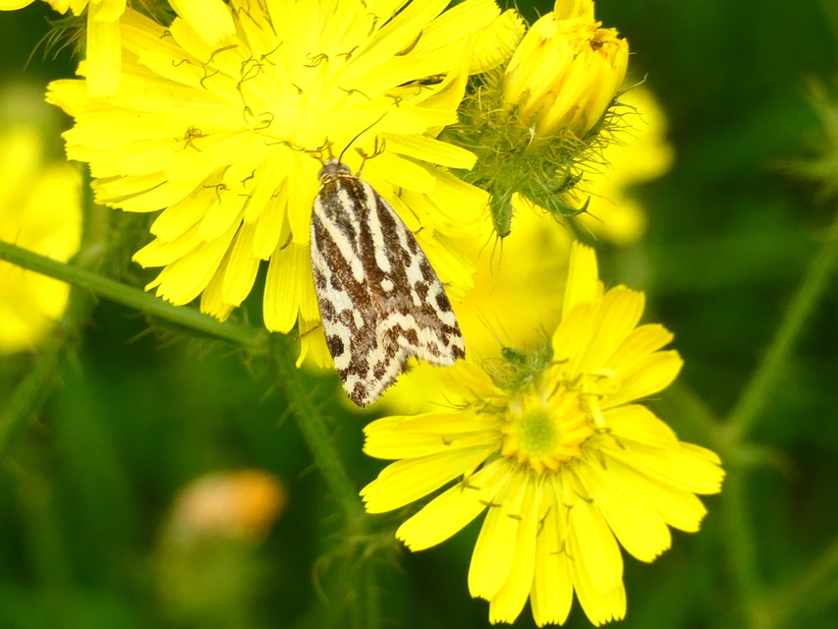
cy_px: 314
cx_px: 419
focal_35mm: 128
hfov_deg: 15.4
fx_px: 3099
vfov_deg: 11.6
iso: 80
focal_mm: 22.9
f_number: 5.2
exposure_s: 1/80
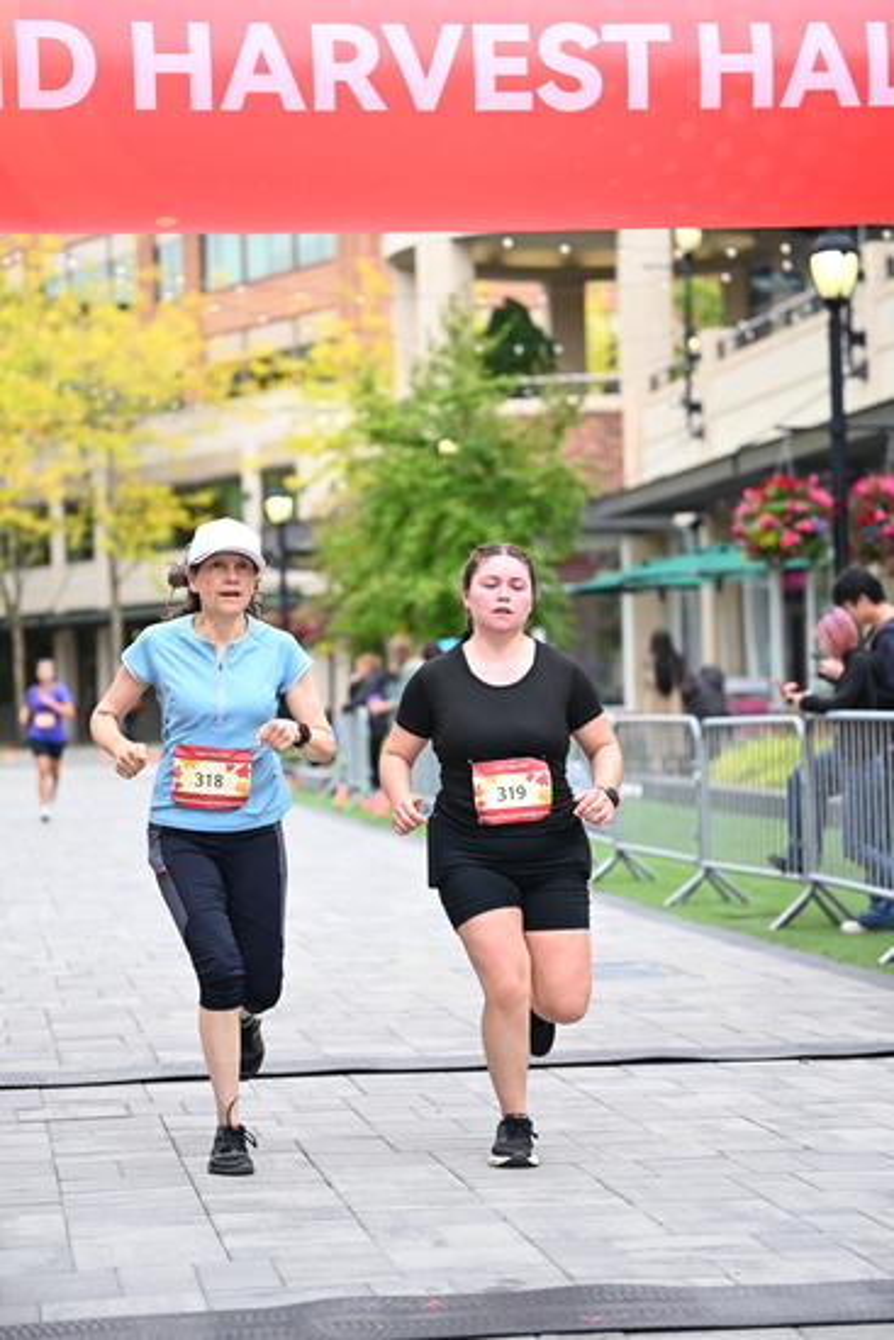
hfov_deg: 15.9
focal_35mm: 86
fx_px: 3201
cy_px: 670
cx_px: 447
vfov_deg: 23.6
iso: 640
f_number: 2.8
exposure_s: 1/1600
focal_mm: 86
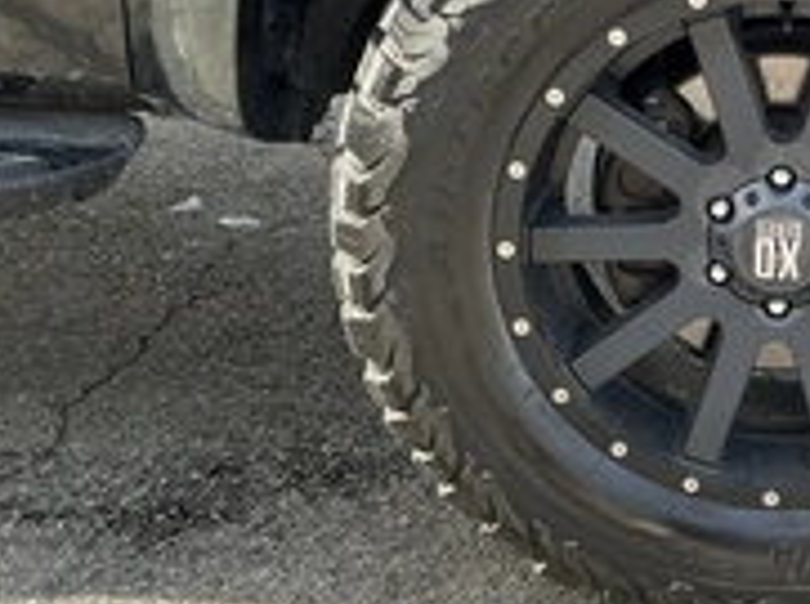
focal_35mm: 62
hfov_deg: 29.9
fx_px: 1448
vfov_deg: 23.4
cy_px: 188
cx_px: 734
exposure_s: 1/172
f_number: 1.8
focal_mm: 3
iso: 25
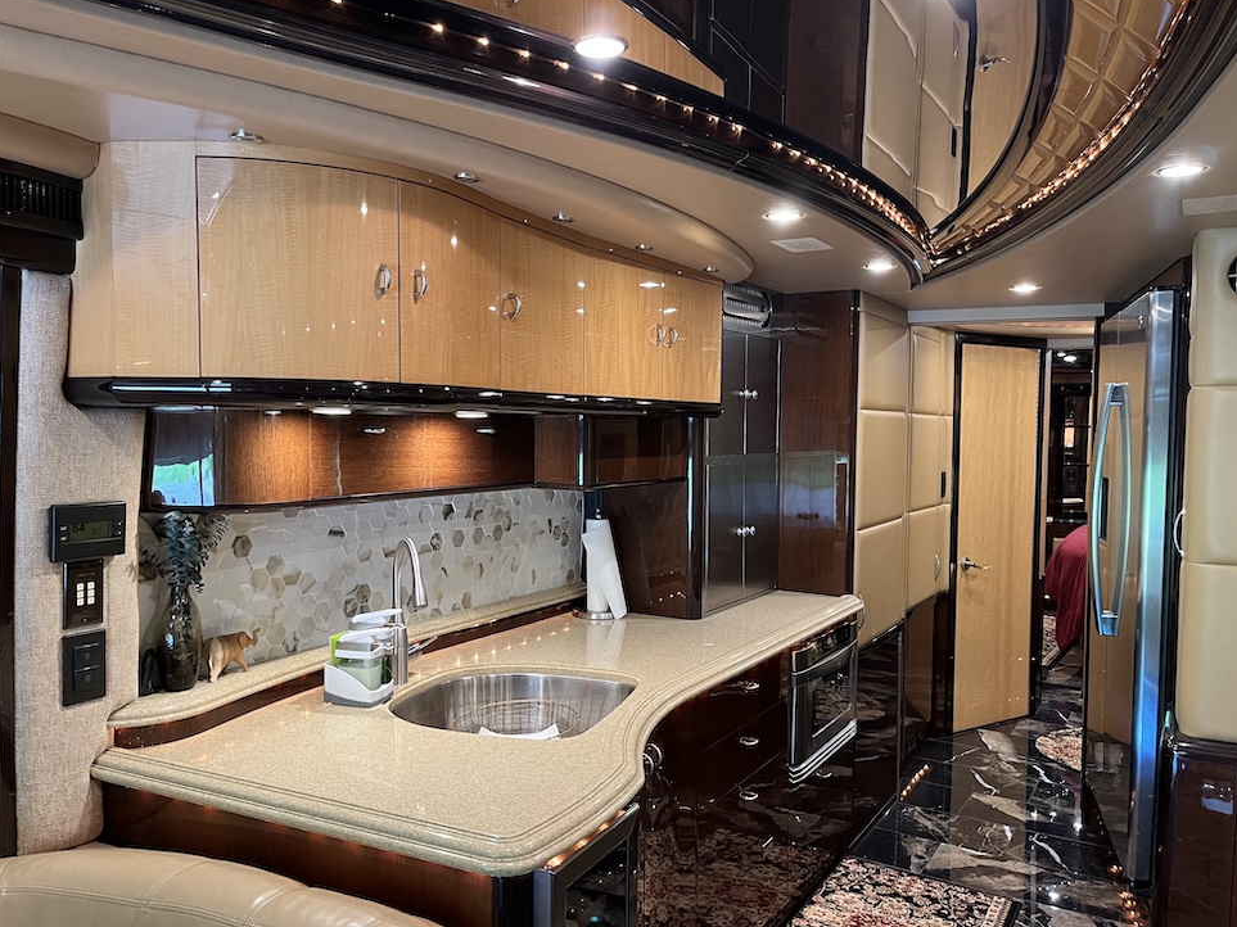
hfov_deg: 65.3
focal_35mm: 27
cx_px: 599
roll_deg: -0.2
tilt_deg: -4.9
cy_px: 474
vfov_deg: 51.3
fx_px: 965
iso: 200
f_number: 1.6
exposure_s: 1/60
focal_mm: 5.1
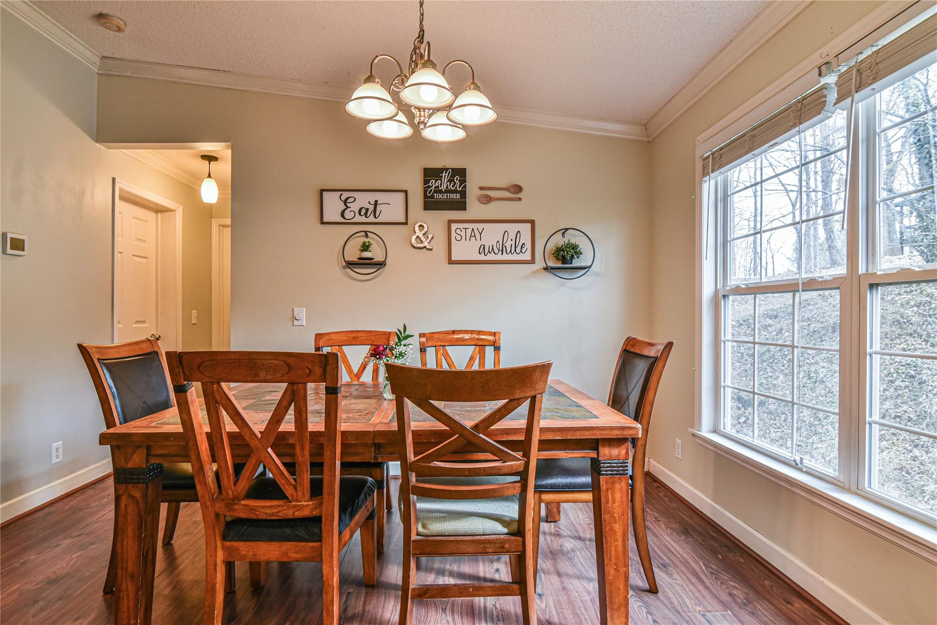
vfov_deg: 67.4
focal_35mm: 18
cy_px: 312
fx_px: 469
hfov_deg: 90.0
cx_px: 468
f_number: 5.6
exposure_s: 1/125
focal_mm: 18
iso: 800
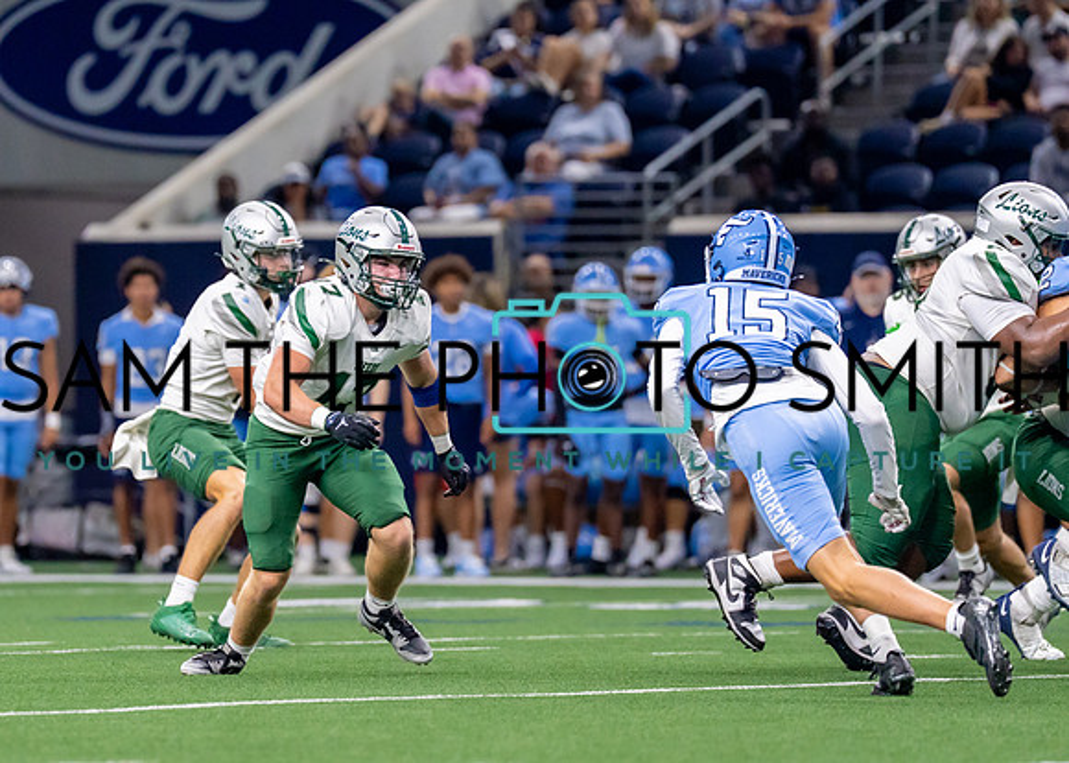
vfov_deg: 3.8
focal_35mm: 375
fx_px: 11383
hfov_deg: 5.4
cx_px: 402
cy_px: 348
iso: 1600
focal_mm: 200
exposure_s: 1/1000
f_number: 2.8
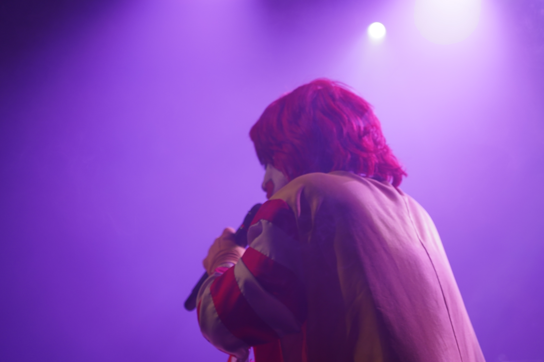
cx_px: 272
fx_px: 1587
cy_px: 181
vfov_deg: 13.0
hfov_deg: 19.5
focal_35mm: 105
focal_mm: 105
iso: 1000
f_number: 4
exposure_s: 1/160
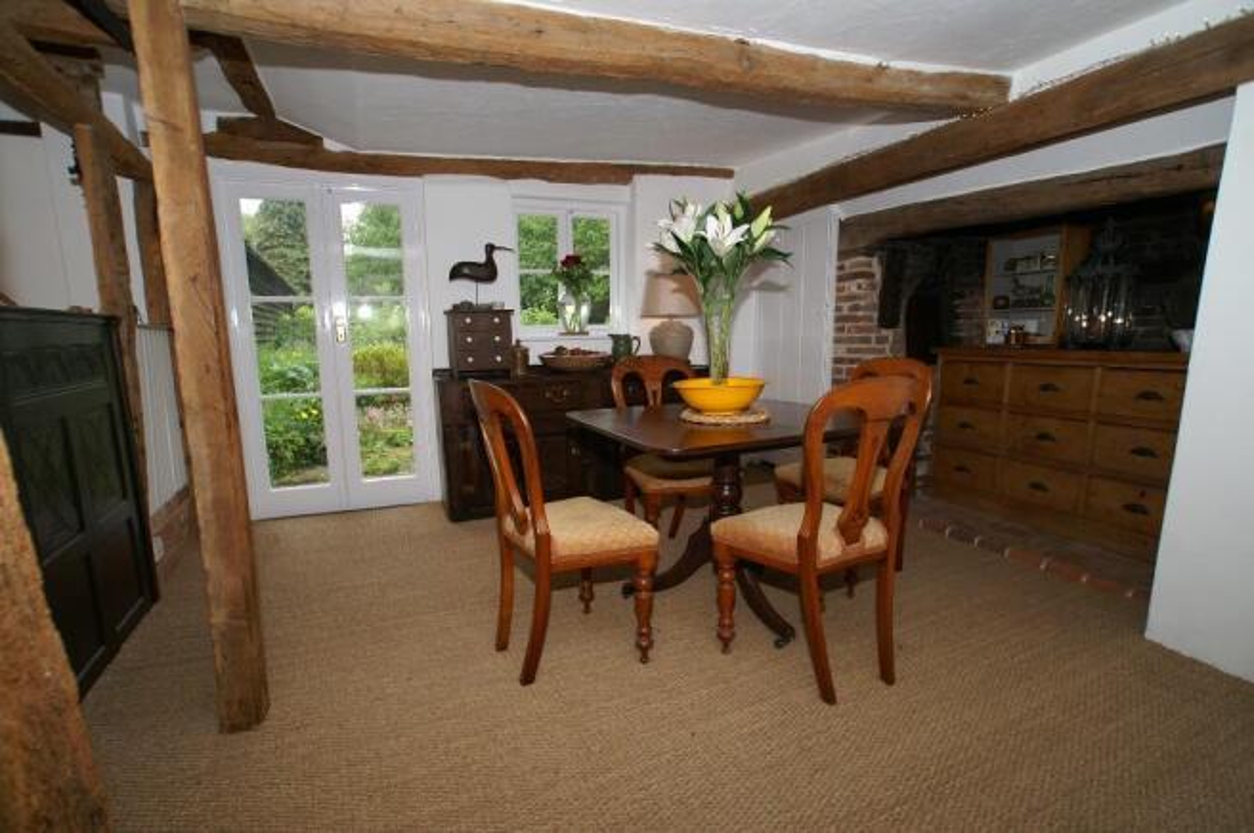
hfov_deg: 95.0
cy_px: 416
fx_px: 574
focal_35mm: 16
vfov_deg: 71.9
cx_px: 627
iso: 200
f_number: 4.5
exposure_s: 1/160
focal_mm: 11
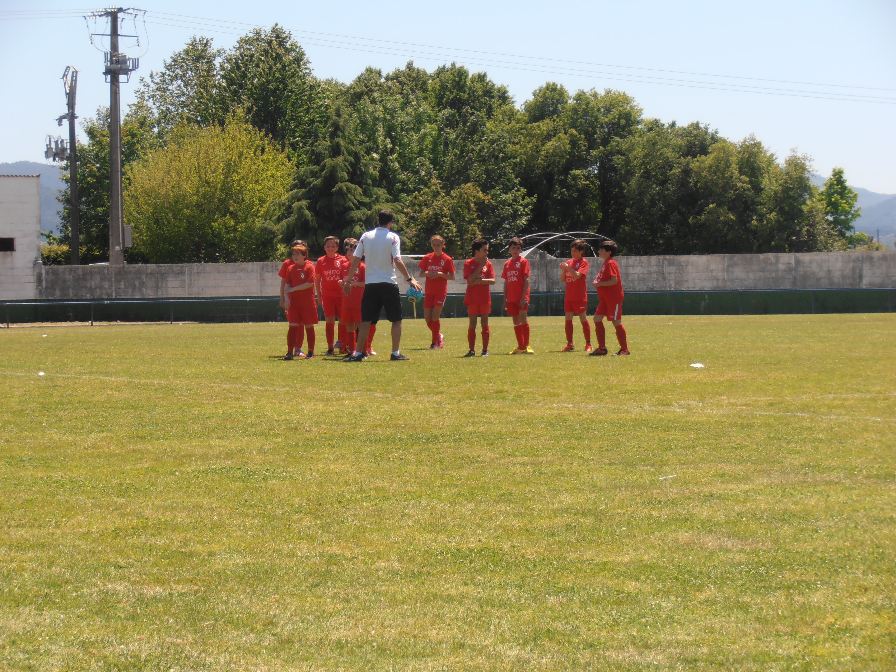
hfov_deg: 17.7
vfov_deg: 13.3
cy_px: 336
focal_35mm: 111
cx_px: 448
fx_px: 2873
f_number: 5.5
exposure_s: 1/400
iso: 80
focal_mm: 19.64
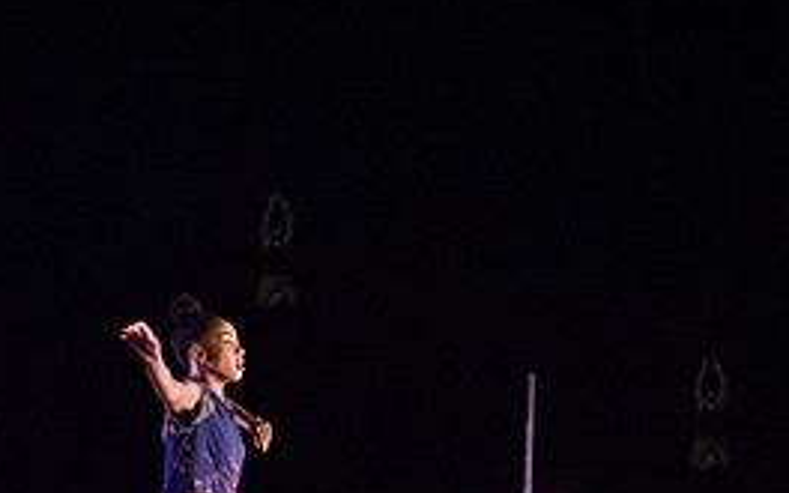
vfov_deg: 2.9
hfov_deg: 4.6
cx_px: 525
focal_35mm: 453
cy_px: 658
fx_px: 9741
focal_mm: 155
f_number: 2.8
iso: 4000
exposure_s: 1/500
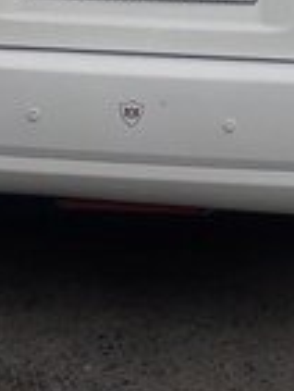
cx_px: 153
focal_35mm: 95
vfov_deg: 19.4
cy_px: -83
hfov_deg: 15.6
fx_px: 1074
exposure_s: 1/378
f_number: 1.9
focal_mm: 3.6
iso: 40
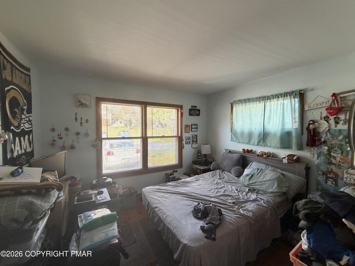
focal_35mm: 14
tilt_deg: -1.4
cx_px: 178
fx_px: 144
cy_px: 133
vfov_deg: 85.7
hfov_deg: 102.1
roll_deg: +1.0
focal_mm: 2.22
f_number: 2.2
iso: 320
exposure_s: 1/81
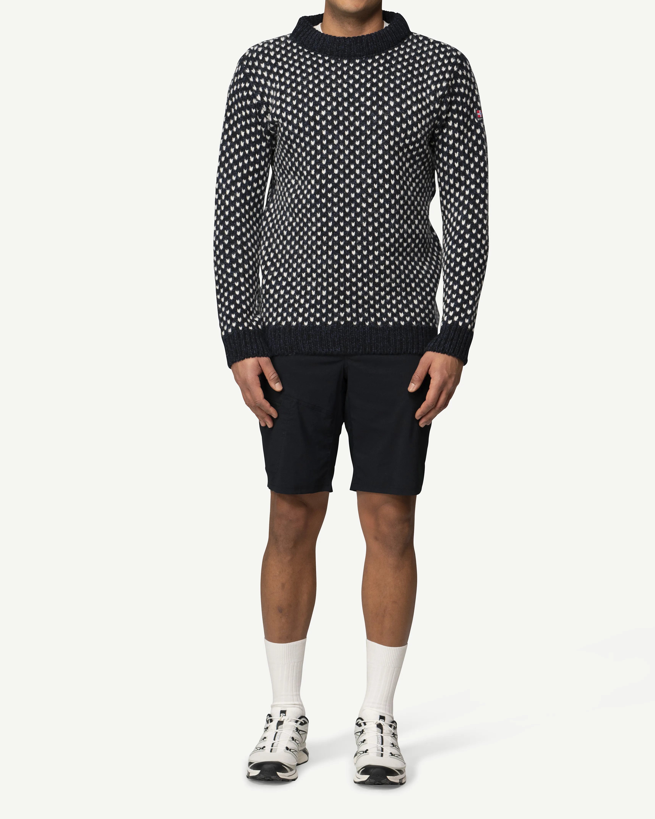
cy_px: 351
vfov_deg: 21.7
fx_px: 2132
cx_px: 342
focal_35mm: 88
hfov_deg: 17.5
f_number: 5
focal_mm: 70
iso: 500
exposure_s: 1/80
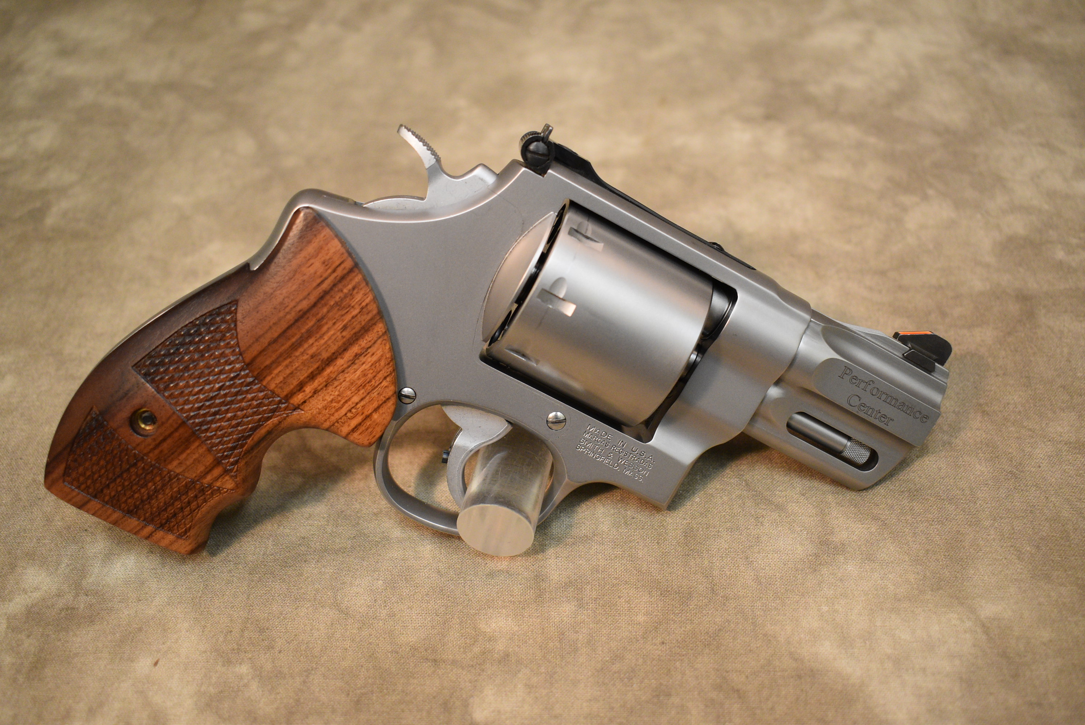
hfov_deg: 53.1
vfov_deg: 36.9
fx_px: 1086
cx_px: 542
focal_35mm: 36
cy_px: 362
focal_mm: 24
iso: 1400
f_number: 3.8
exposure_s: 1/125
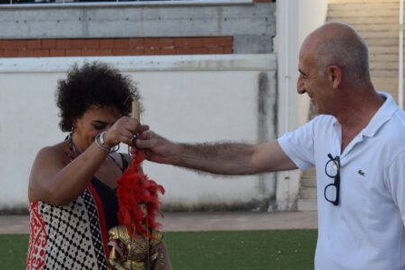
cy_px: 175
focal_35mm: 105
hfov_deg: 19.4
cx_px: 154
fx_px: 1181
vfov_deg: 13.0
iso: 400
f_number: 8
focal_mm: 52
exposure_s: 1/250
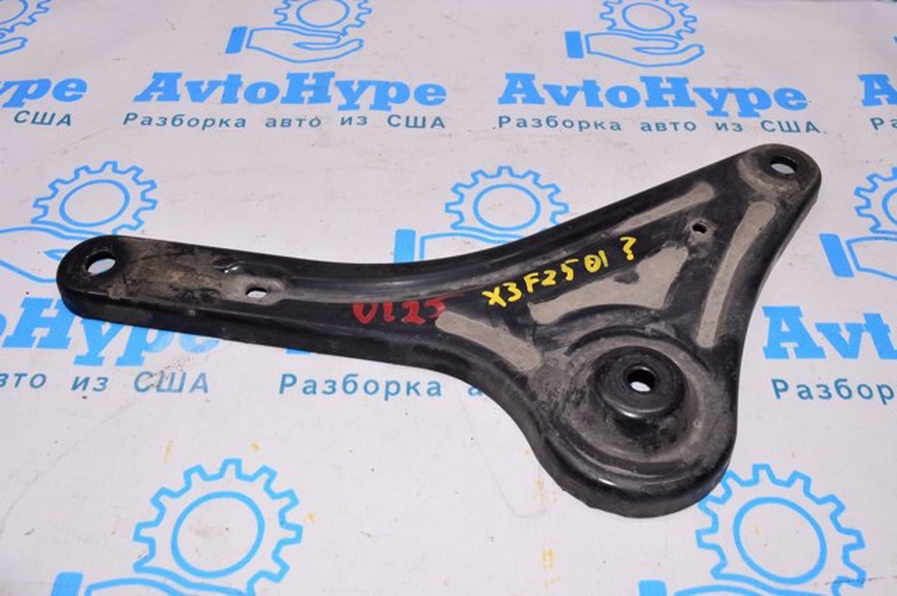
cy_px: 298
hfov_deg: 57.3
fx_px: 821
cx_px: 448
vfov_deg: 39.9
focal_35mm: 33
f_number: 8
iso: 1600
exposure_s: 1/200
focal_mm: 22
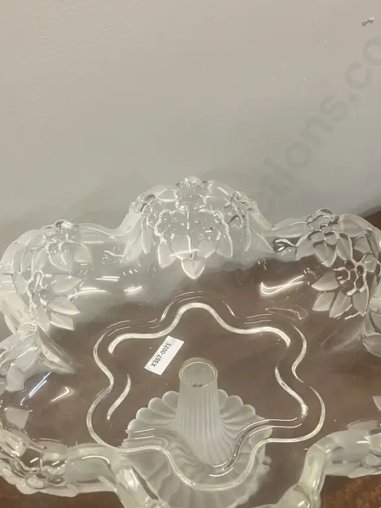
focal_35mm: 41
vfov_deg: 45.7
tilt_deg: -40.3
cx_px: 202
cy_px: 283
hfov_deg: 35.1
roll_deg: -1.6
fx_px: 602
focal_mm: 3.99
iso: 250
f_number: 1.8
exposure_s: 1/50
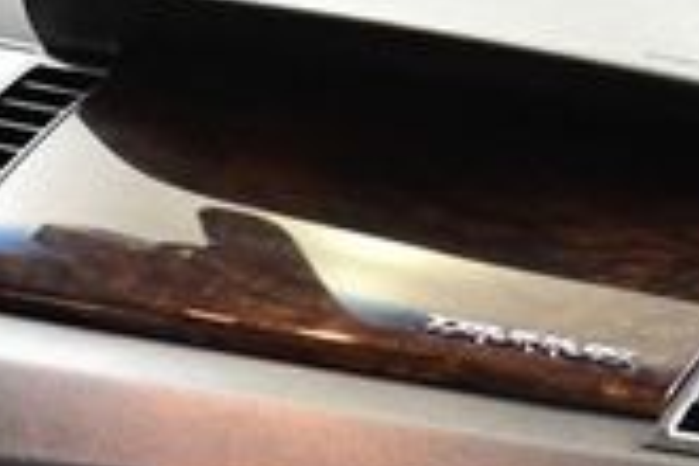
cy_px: 453
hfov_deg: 14.4
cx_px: 21
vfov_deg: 9.7
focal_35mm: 140
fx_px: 2718
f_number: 3.5
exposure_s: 1/80
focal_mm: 18
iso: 3200
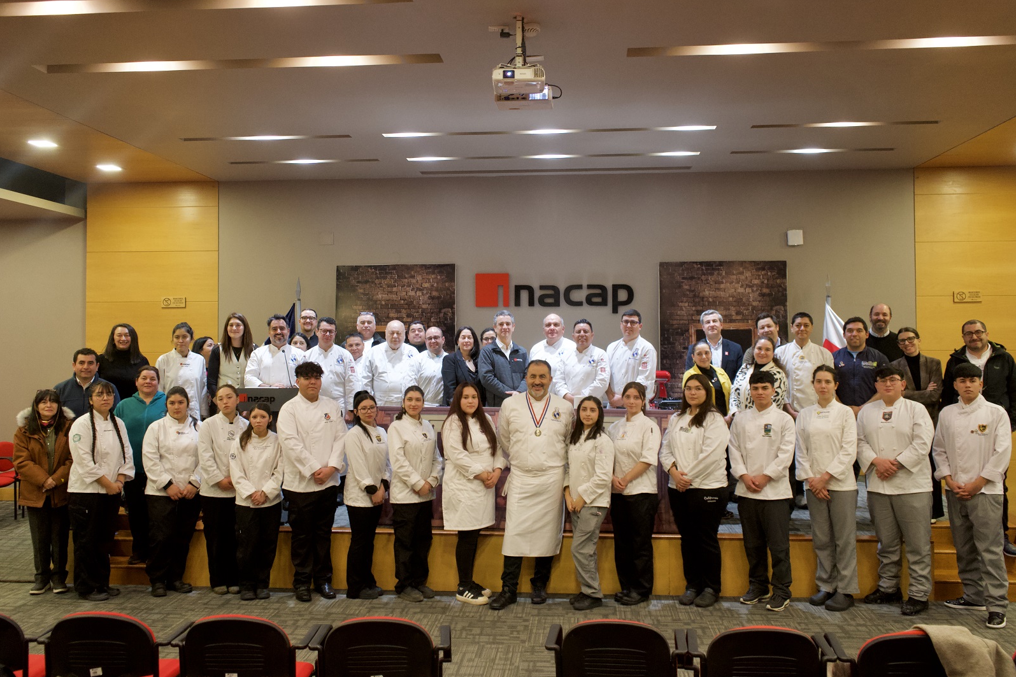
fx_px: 847
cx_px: 514
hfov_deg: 61.9
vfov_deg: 43.6
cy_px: 332
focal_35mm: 30
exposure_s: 1/160
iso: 4000
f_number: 3.5
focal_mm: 29
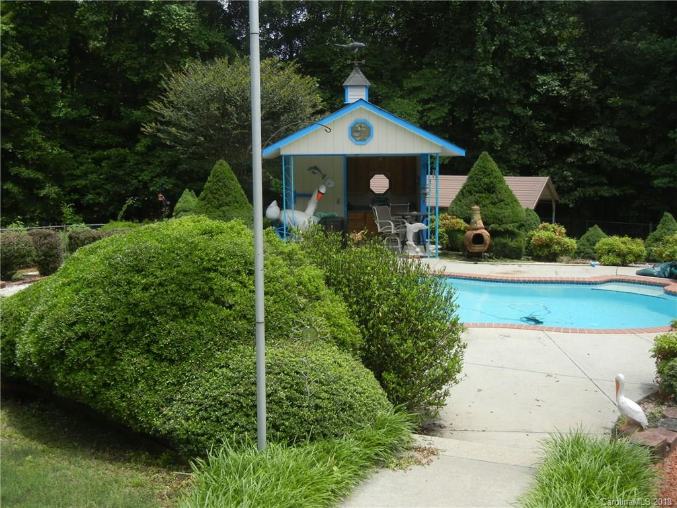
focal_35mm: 39
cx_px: 338
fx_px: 763
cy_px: 254
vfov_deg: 36.8
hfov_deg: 47.9
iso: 160
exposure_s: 1/717
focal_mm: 7.1
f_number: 3.7
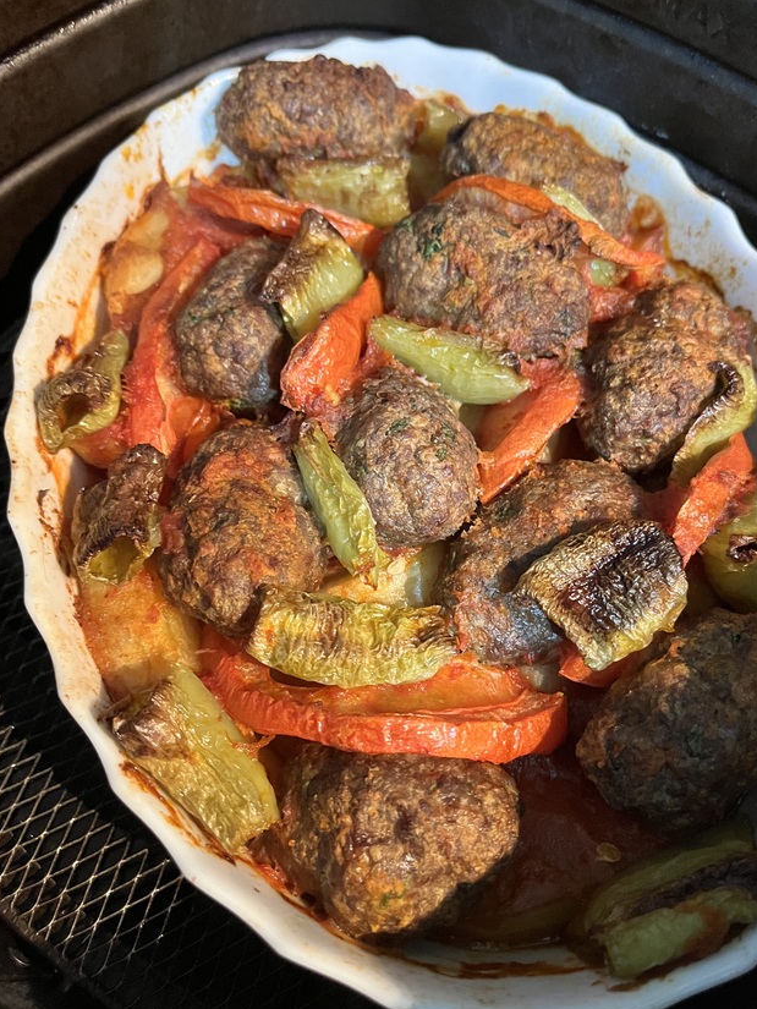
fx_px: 845
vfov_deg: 61.6
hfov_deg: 48.2
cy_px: 482
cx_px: 418
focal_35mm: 29
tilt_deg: -62.6
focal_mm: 5.1
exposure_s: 1/25
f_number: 1.6
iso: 500
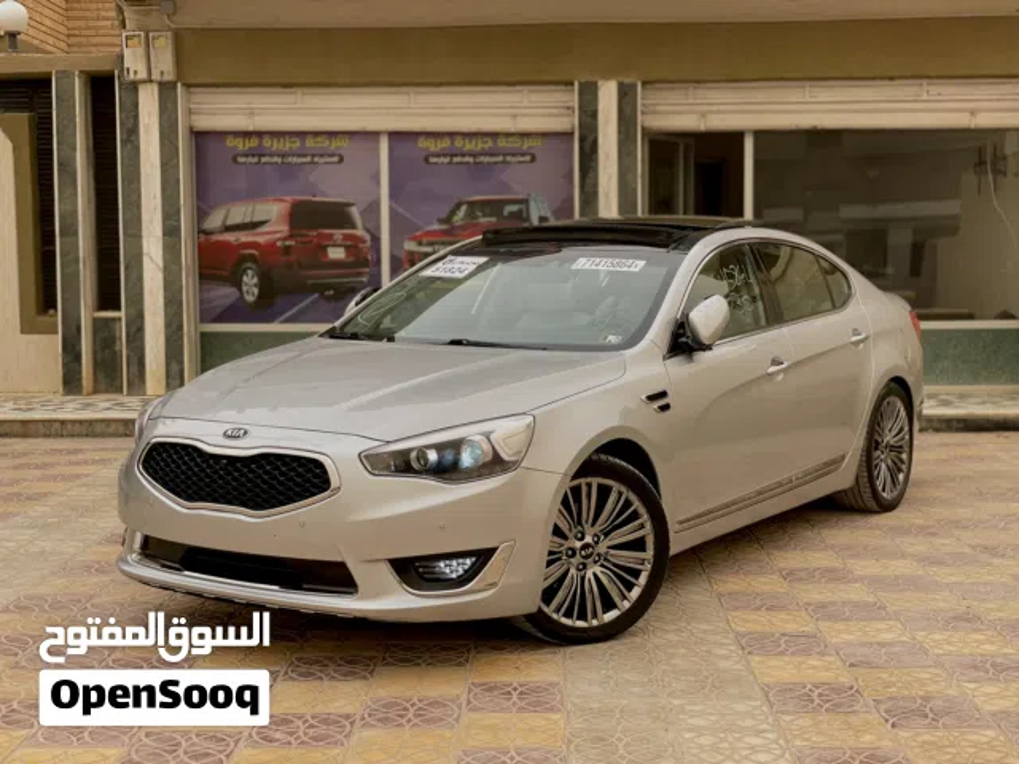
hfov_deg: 36.8
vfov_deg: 28.0
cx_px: 510
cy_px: 382
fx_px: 1531
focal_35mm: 52
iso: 32
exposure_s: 1/666
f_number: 2
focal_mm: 6
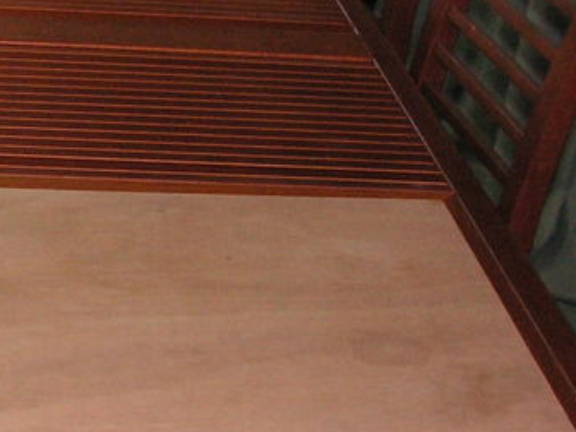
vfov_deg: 13.8
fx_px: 1780
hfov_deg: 18.0
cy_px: 266
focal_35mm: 107
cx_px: 43
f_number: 3.2
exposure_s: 1/40
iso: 200
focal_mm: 6
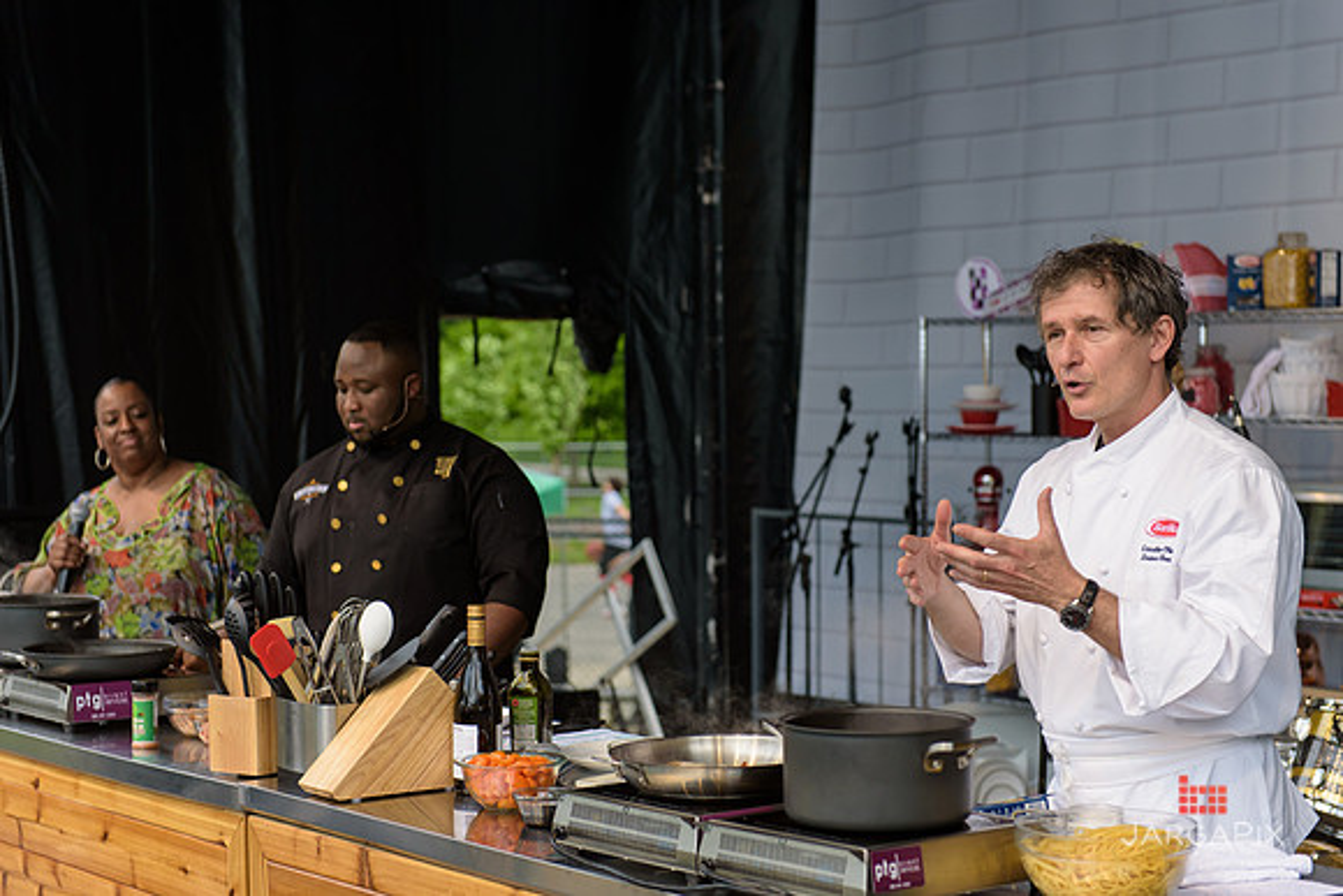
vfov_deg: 19.5
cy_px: 448
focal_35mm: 70
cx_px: 672
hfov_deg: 28.8
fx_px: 2612
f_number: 3.2
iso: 200
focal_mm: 70
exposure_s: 1/1250
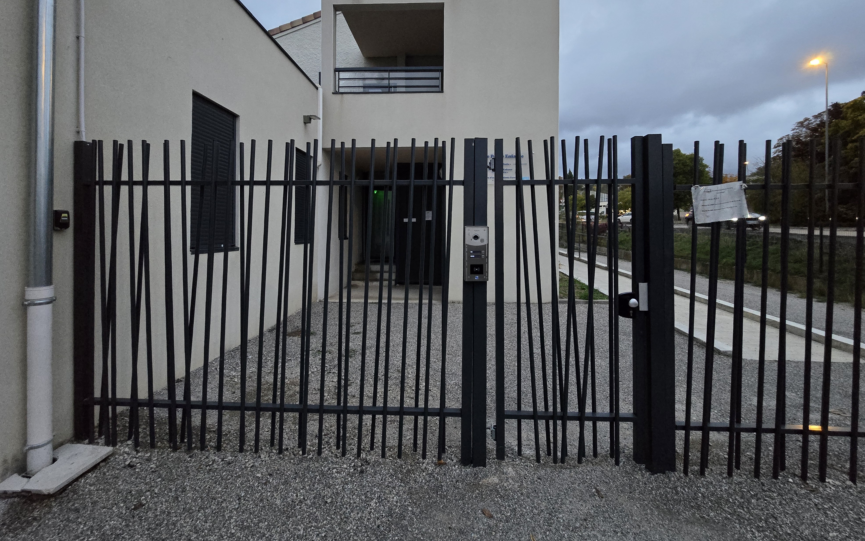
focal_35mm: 14
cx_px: 428
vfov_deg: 78.2
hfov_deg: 105.3
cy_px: 231
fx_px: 330
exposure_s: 1/50
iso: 1250
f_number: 2.2
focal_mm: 2.2
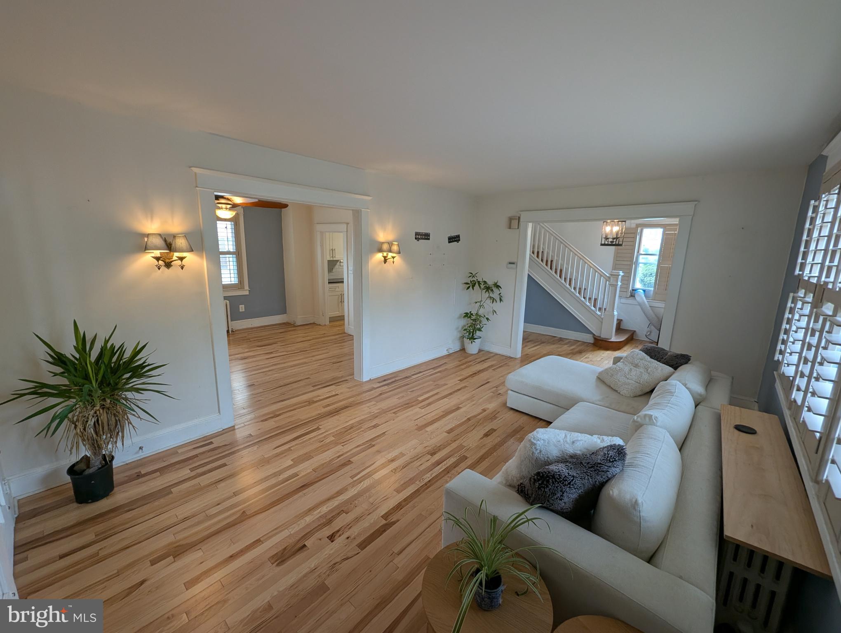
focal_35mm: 13
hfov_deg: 106.1
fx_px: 316
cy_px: 316
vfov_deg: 90.1
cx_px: 420
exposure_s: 1/40
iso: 54
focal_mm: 1.95
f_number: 2.2
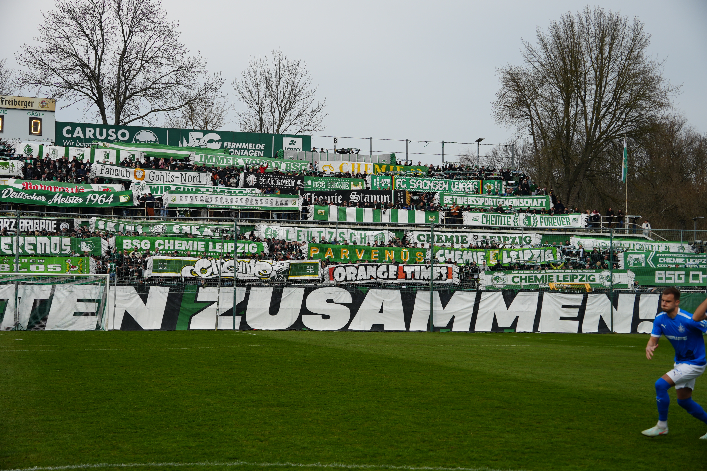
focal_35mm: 60
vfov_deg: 22.6
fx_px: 1178
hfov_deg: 33.4
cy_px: 236
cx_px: 354
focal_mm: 40
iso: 100
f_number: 5
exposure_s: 1/400
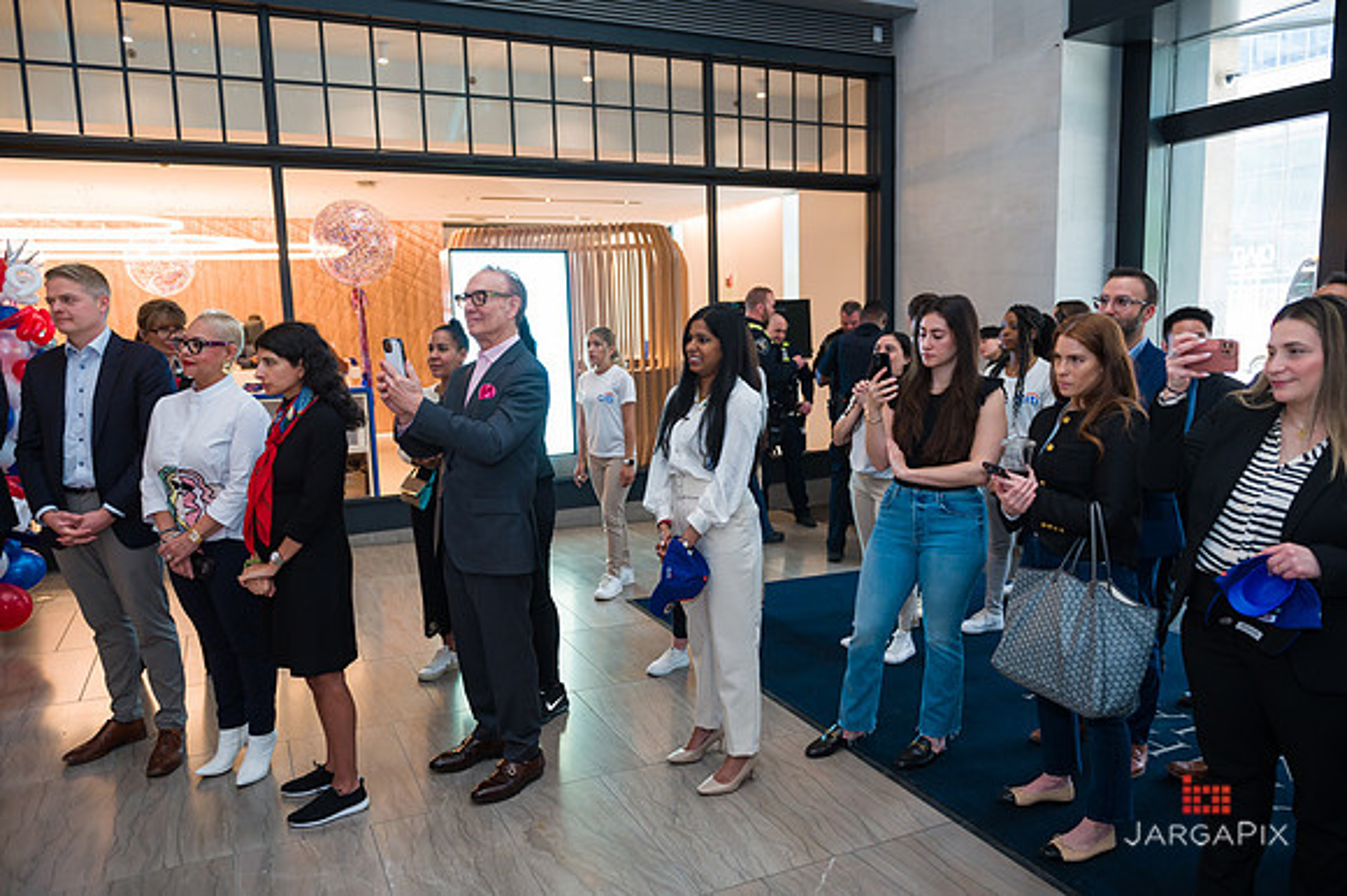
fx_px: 897
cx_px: 674
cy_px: 448
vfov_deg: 53.1
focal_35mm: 24
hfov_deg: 73.8
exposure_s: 1/200
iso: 800
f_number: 4
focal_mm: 24
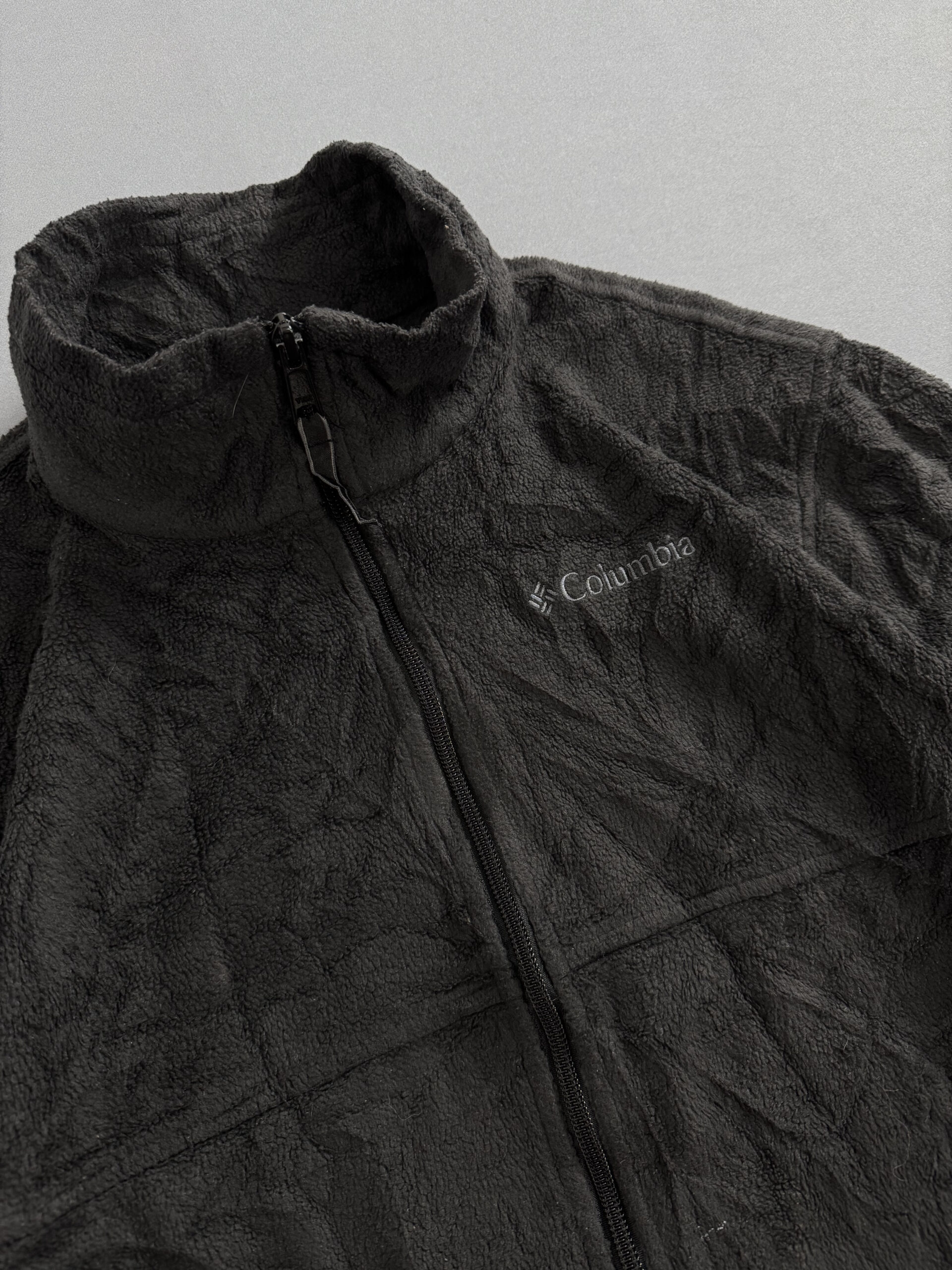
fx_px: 880
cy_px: 635
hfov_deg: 56.8
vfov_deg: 71.6
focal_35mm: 24
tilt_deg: -74.0
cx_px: 476
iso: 250
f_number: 1.78
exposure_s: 1/60
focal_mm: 6.76
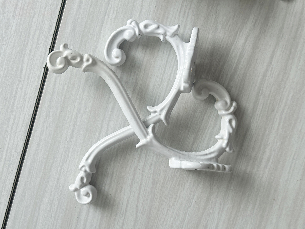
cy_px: 114
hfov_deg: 39.6
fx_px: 423
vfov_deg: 30.3
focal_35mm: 48
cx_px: 152
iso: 64
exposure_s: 1/1041
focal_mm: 6.86
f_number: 1.78
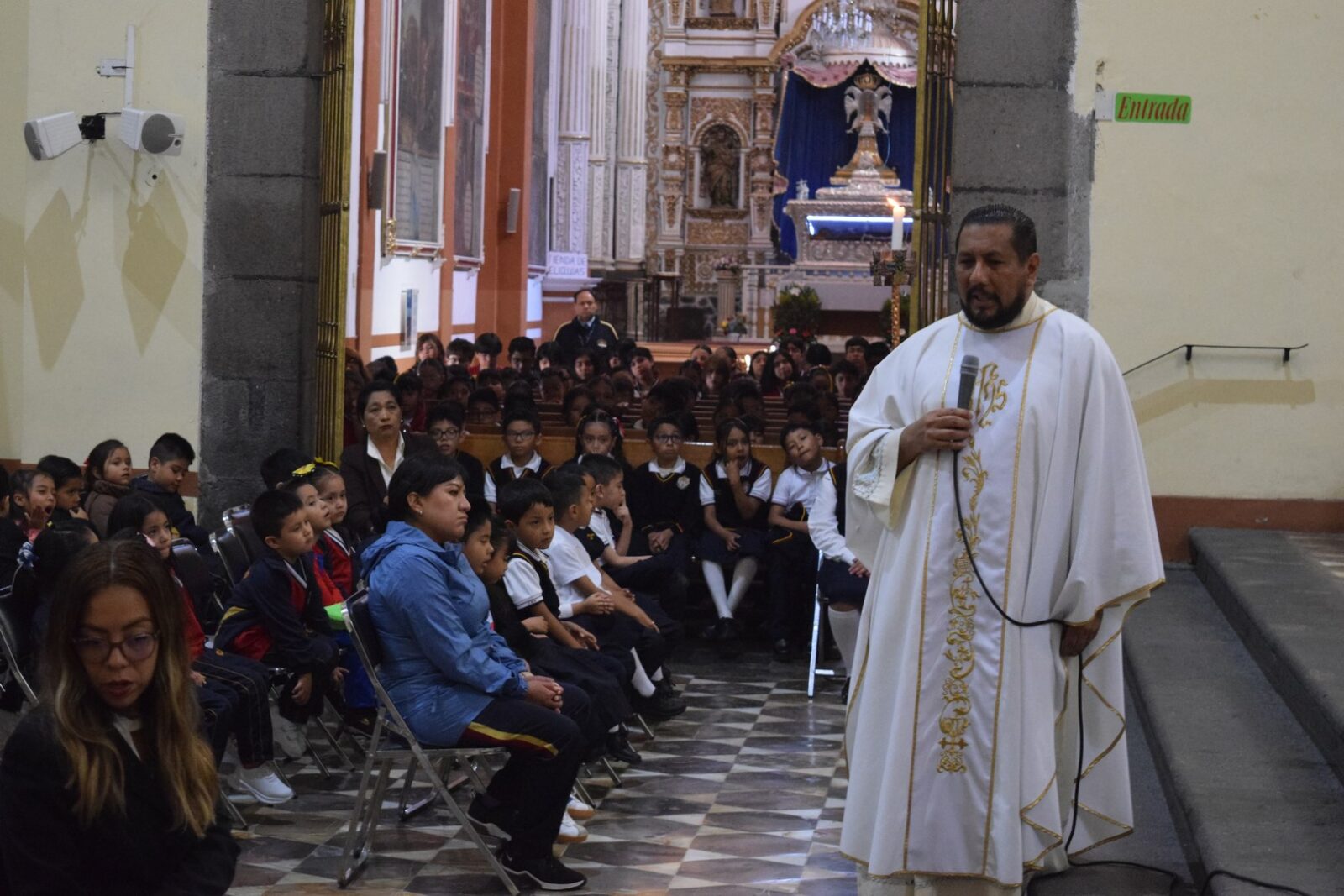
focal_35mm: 82
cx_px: 672
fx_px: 3080
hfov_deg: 24.6
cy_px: 448
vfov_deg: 16.6
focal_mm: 55
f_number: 5.6
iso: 5000
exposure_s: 1/60
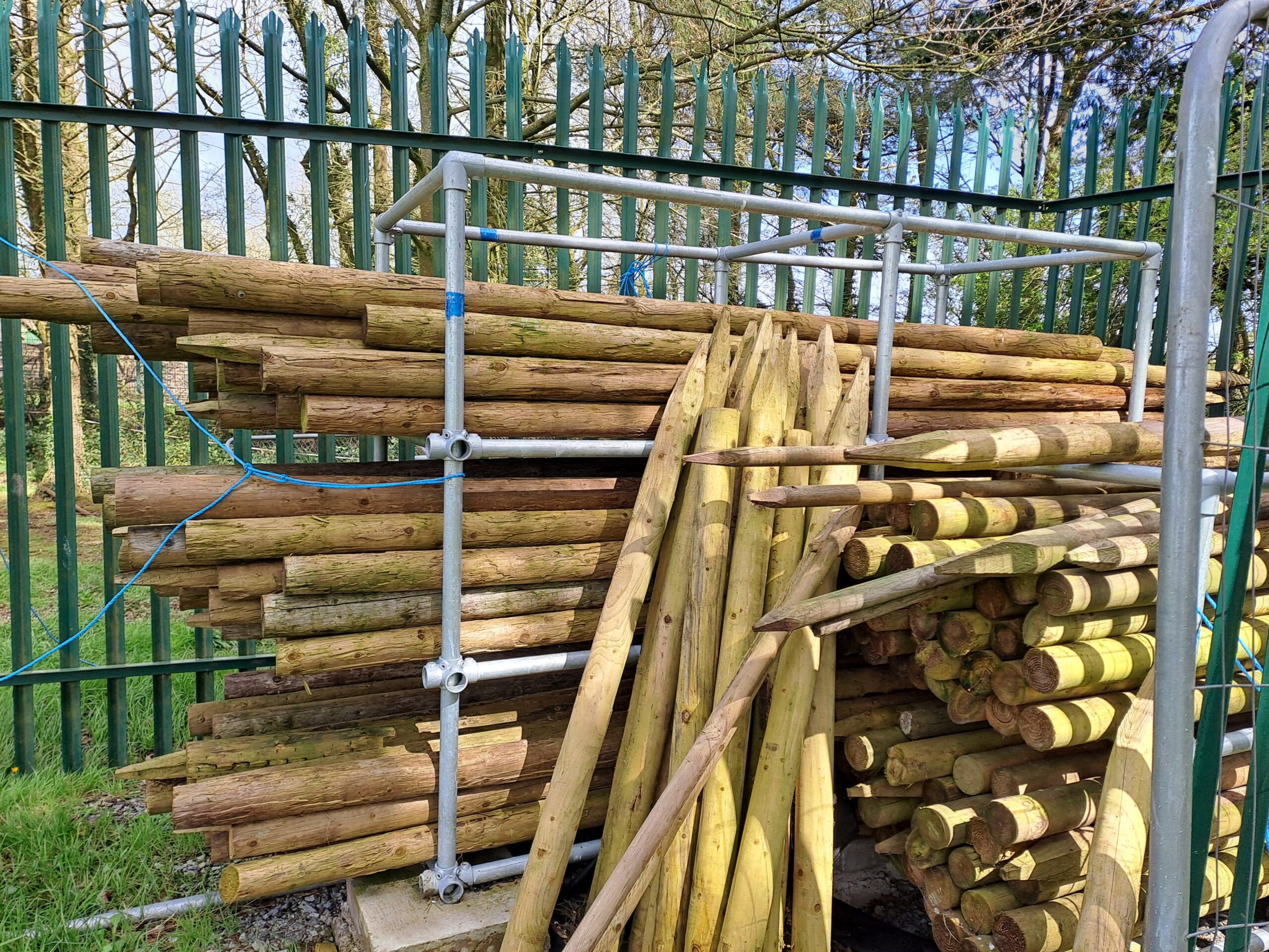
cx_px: 634
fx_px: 916
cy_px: 476
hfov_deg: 69.4
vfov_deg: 54.9
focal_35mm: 25
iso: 32
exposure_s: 1/377
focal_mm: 4.65
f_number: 1.8
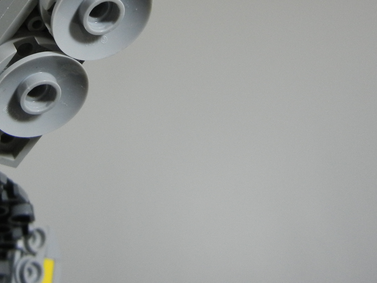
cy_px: 36
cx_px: 68
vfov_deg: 22.1
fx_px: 708
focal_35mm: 65
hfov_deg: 29.1
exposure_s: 1/73.2
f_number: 3.5
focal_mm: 5.4
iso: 400
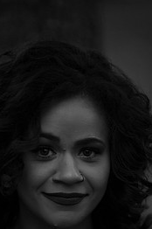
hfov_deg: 5.3
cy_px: 182
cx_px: 57
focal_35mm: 258
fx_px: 1638
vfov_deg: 8.0
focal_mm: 150
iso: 2000
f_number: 2.8
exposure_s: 1/250
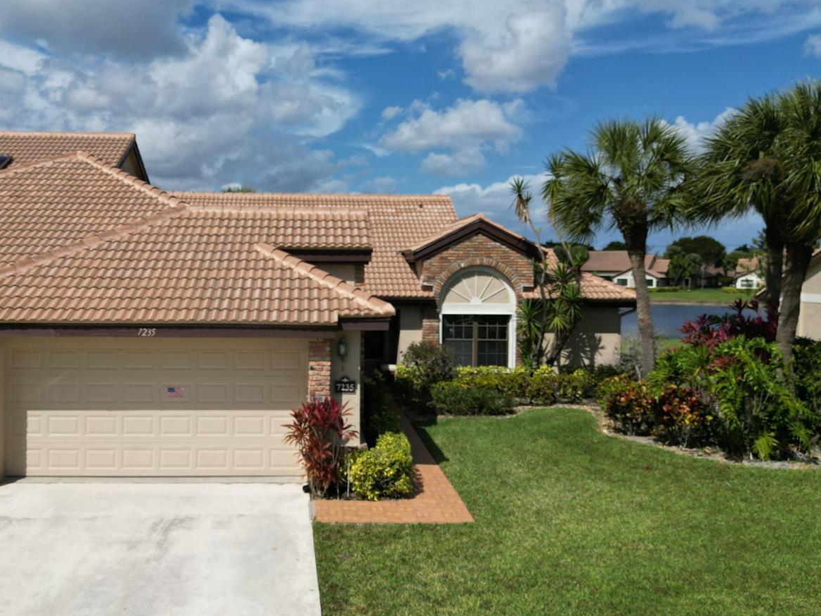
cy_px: 298
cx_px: 321
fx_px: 783
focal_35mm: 33
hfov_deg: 54.9
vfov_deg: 42.9
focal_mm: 6.72
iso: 120
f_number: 1.7
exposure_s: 1/6400
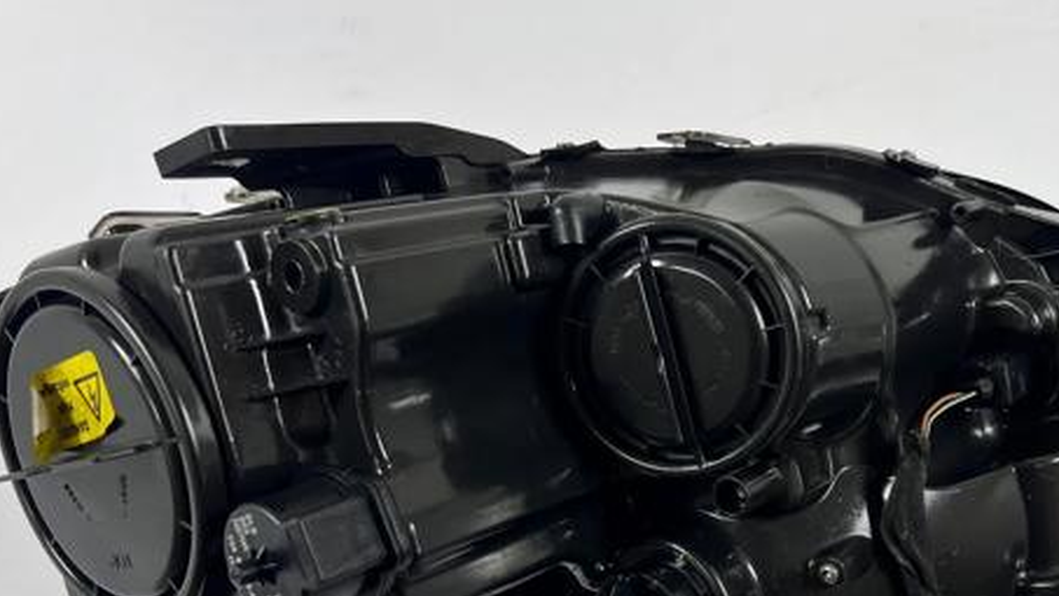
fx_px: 1123
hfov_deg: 50.0
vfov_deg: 28.9
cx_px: 657
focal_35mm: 40
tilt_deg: -69.2
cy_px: 503
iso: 64
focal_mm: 5.7
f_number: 1.5
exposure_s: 1/100
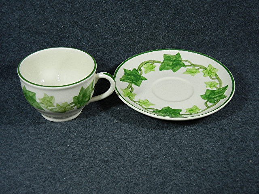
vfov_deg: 24.8
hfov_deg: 32.7
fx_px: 441
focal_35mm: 59
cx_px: 130
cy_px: 97
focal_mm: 10.6
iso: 288
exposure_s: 1/30
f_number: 4
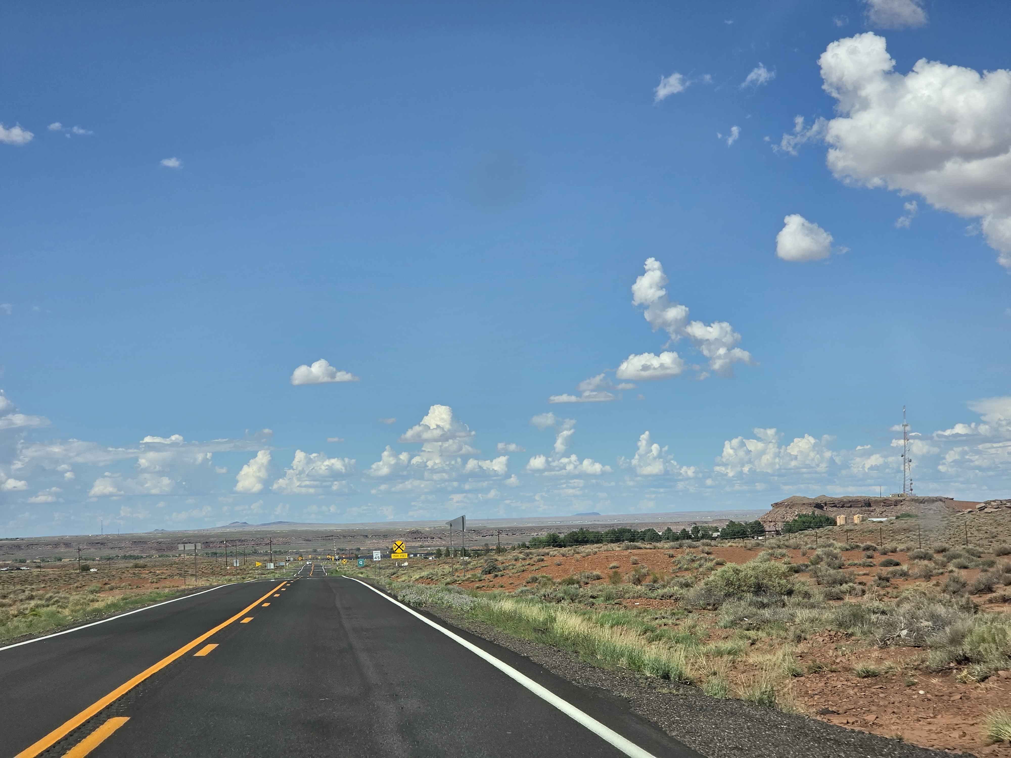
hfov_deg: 28.2
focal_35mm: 69
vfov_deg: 21.3
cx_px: 506
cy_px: 379
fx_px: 2015
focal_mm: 7
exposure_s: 1/1013
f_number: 2.4
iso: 25
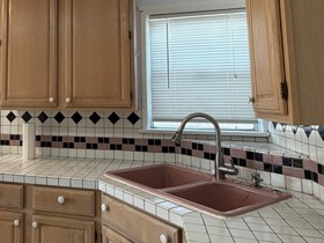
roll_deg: -0.3
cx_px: 81
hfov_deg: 54.2
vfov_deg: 43.3
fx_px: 300
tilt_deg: +6.3
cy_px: 73
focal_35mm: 32
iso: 160
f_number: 2.2
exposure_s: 1/120
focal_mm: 2.22
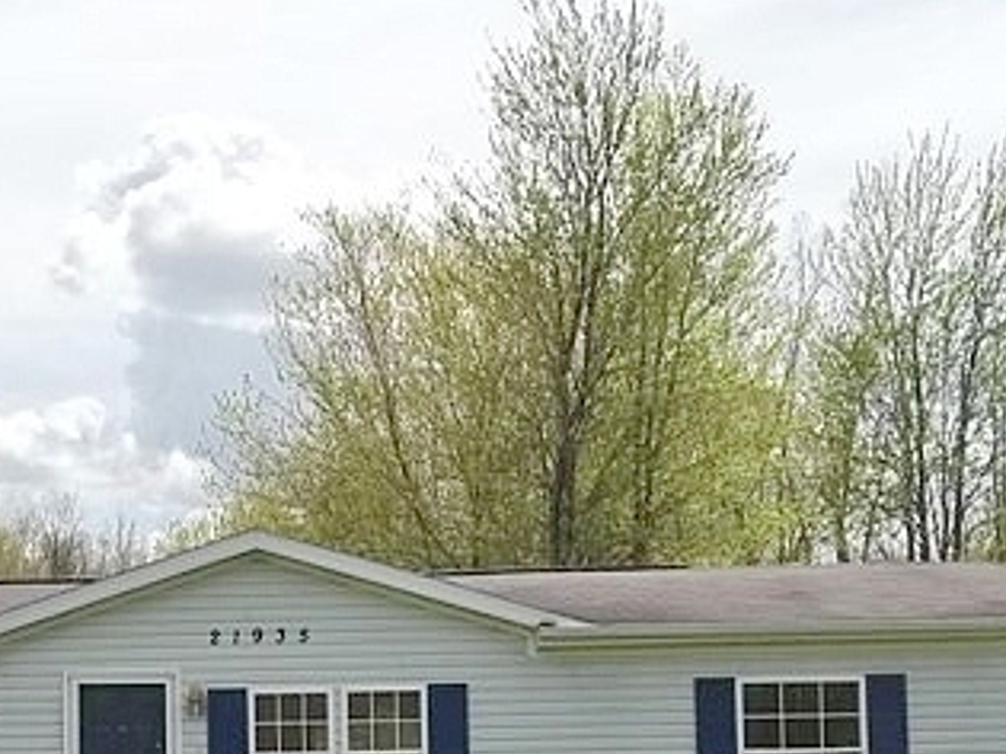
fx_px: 1888
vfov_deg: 21.9
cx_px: 259
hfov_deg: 29.4
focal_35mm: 65
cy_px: 722
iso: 64
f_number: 8.8
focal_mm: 5.7
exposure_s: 1/200
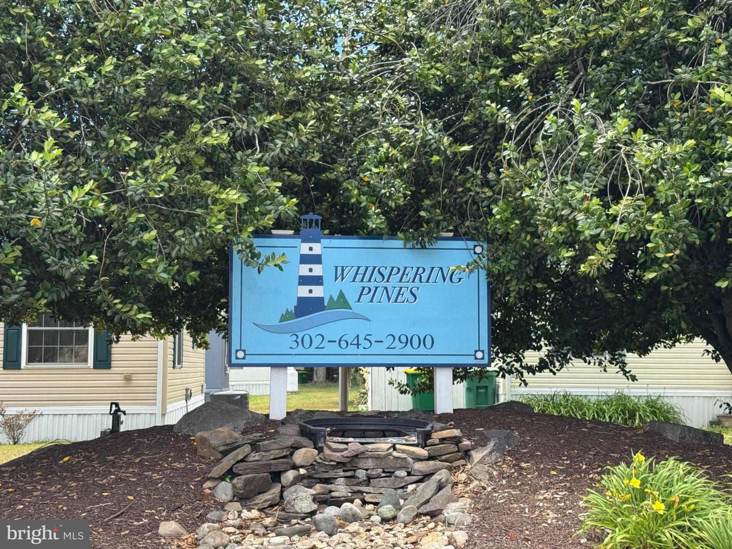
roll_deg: -0.6
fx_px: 1015
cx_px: 366
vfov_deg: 30.3
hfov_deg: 39.7
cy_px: 274
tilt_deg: +4.4
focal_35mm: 48
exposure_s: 1/1152
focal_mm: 6.76
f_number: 1.78
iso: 64
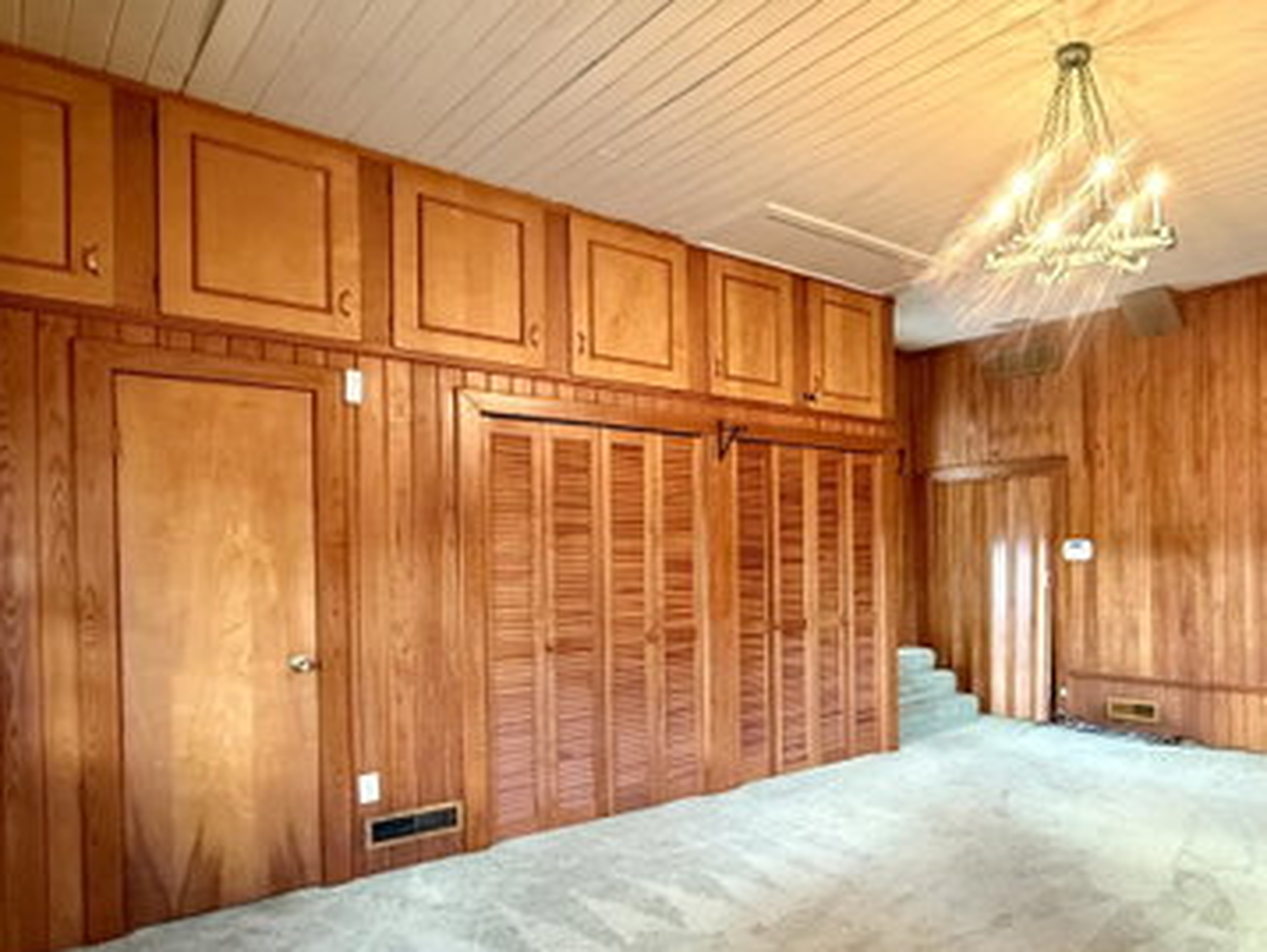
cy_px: 563
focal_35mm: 25
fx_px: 916
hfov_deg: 66.4
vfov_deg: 54.6
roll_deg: +0.3
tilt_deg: +0.2
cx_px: 897
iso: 800
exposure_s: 1/60
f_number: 2.2
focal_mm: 2.22
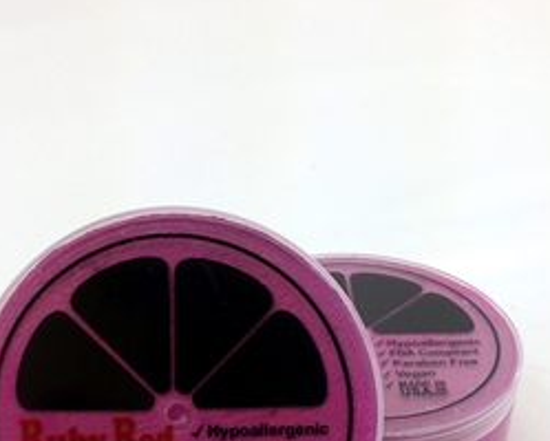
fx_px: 1158
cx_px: 329
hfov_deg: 26.7
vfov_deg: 21.0
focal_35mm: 71
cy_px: 415
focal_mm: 4.12
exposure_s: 1/153
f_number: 2.4
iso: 50
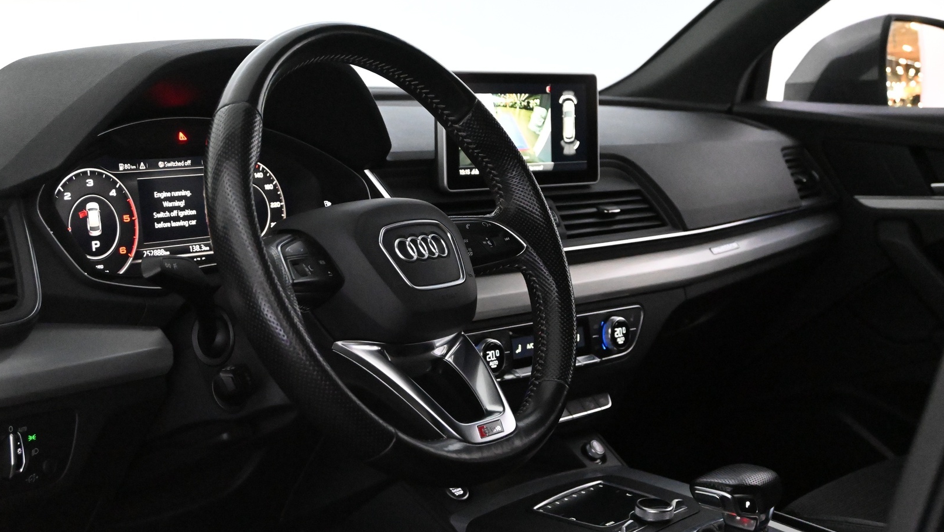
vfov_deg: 19.6
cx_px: 471
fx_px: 1540
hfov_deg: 34.1
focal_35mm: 62
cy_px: 262
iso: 12800
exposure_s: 1/60
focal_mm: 39
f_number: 5.6
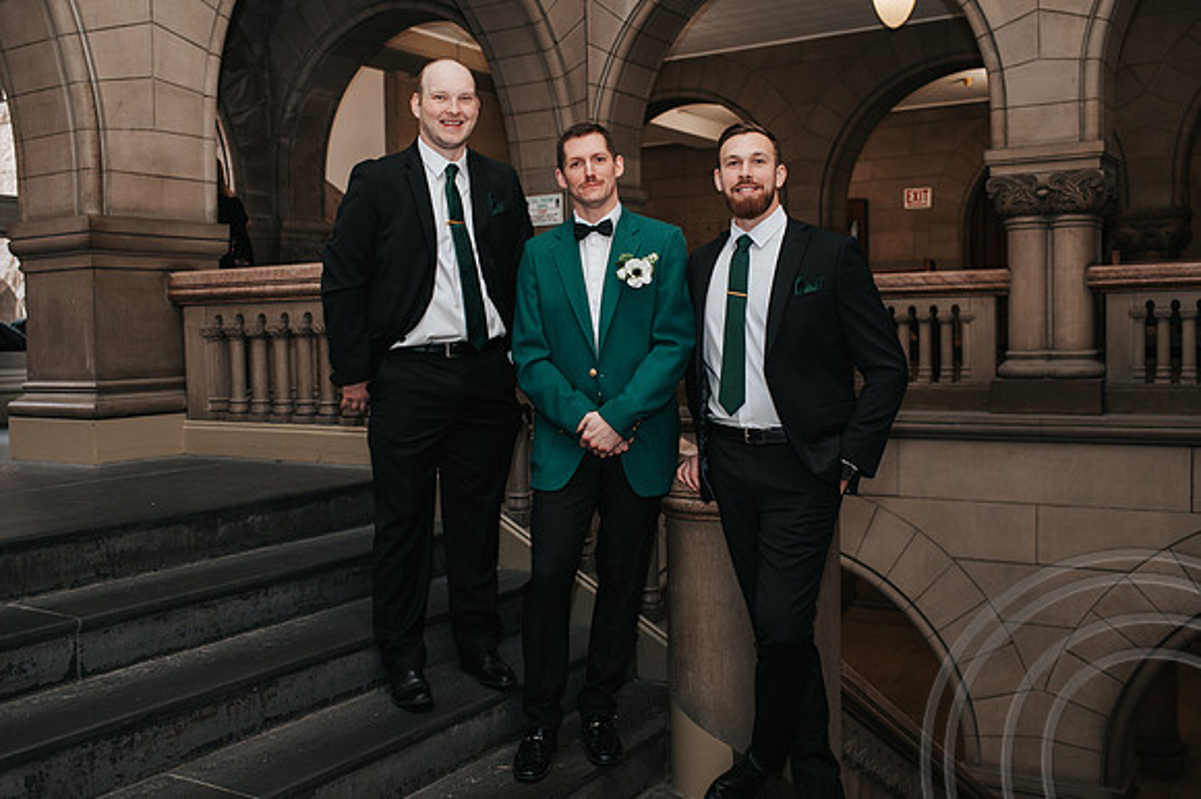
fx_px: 1225
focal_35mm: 37
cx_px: 571
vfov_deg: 36.1
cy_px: 395
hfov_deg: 52.2
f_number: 3.2
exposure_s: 1/200
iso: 800
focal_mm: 35
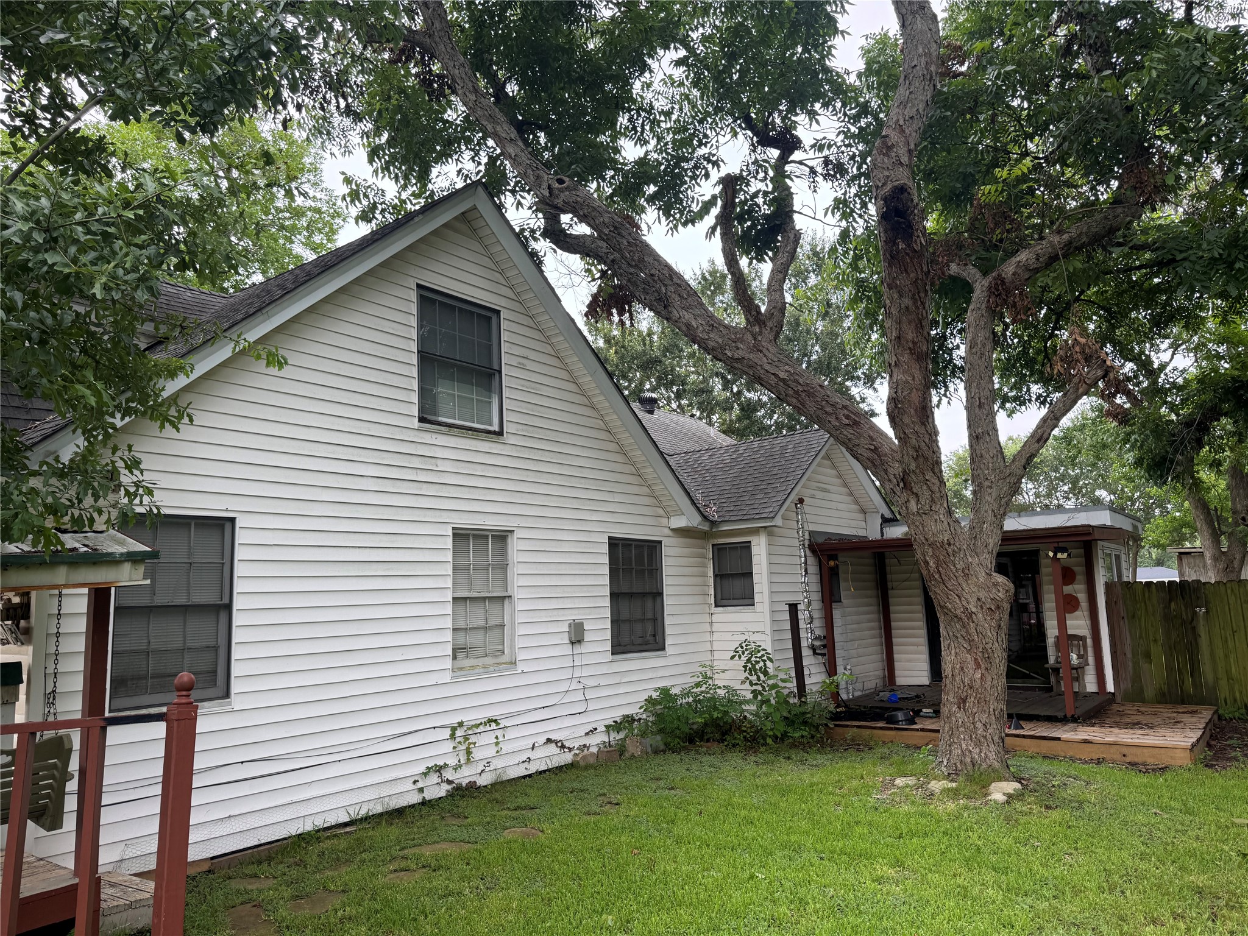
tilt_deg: +7.9
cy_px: 468
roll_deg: +1.8
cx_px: 624
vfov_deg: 56.8
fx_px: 865
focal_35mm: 24
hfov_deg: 71.6
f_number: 1.78
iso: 64
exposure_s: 1/232
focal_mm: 6.76
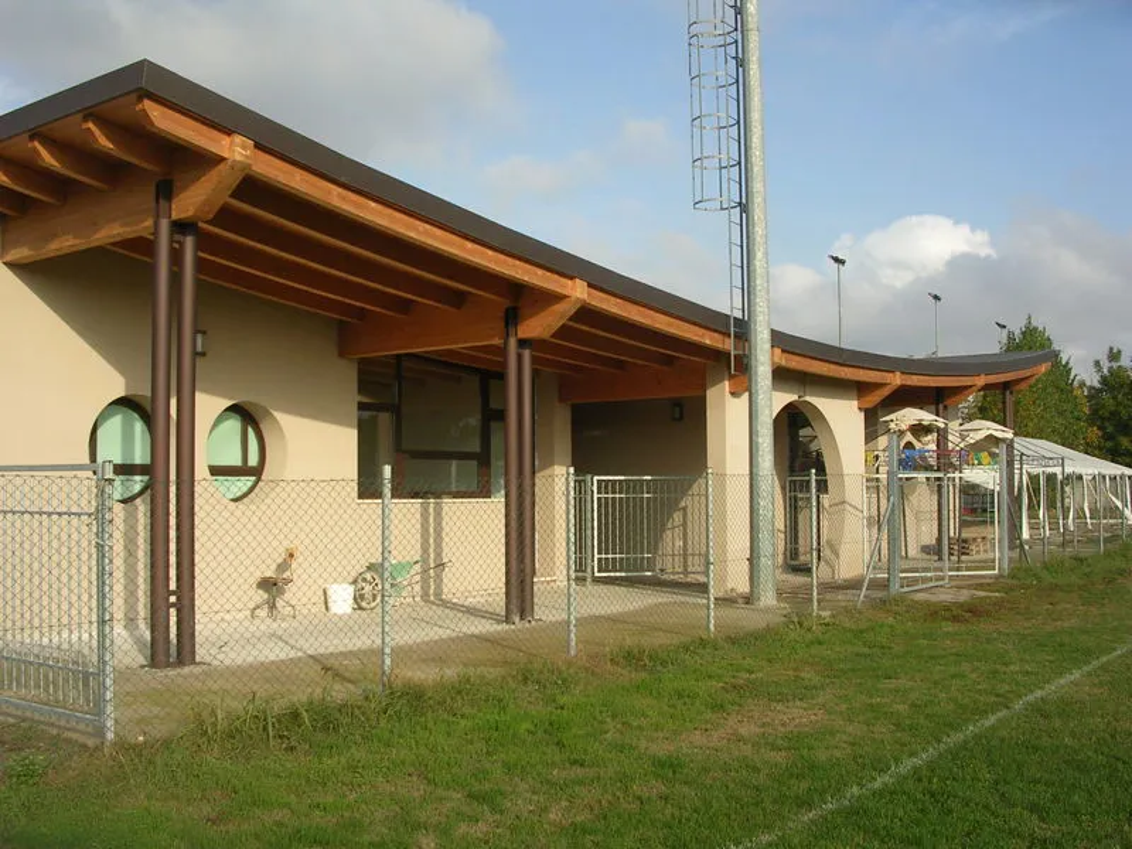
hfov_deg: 49.0
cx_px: 566
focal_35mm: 38
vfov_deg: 37.7
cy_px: 424
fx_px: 1243
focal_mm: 5.8
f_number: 5.6
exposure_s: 1/248
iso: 50
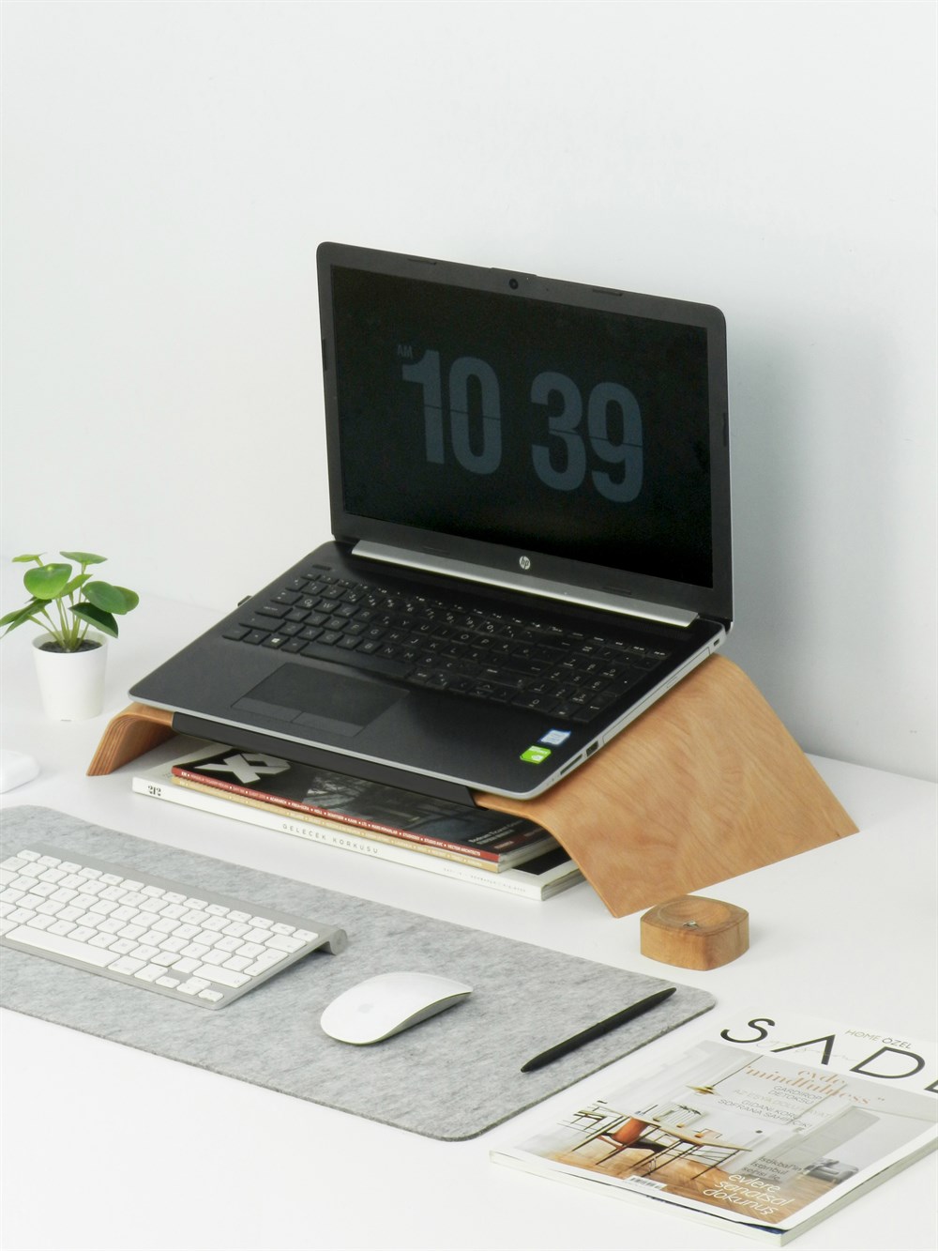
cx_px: 469
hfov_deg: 12.9
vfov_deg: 17.1
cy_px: 626
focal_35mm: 115
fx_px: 4154
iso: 200
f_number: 4.8
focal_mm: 20.5
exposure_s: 1/30
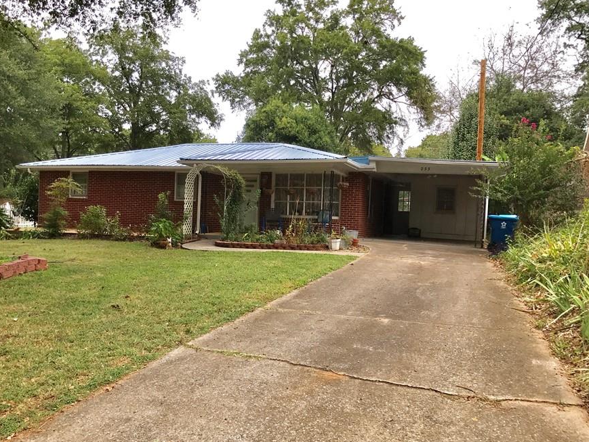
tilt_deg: -3.2
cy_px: 233
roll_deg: -1.2
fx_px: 562
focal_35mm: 33
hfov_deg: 55.2
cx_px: 256
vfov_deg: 42.9
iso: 20
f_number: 1.8
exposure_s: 1/638
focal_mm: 3.99
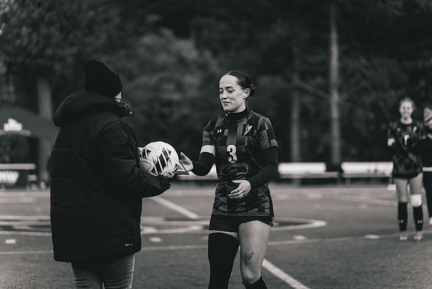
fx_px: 1800
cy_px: 144
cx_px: 216
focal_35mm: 150
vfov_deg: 9.2
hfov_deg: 13.7
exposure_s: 1/1600
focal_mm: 150
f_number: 2.8
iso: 800
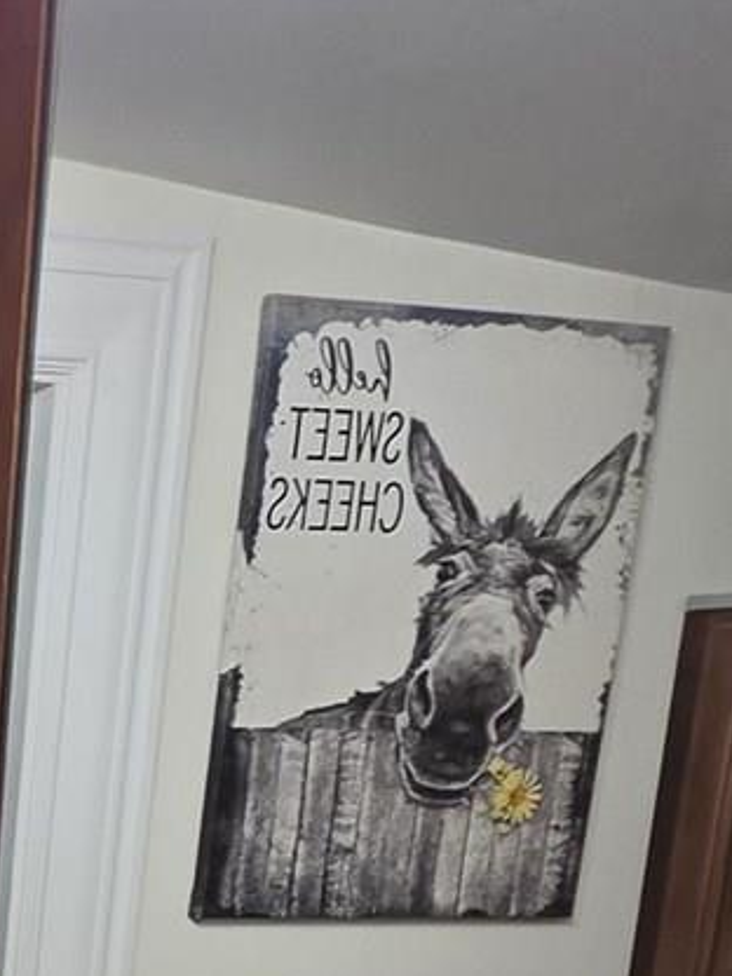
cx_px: -582
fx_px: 2030
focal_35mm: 72
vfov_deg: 22.9
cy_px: 1382
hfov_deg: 16.9
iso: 64
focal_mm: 2.2
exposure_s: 1/120
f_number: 1.9
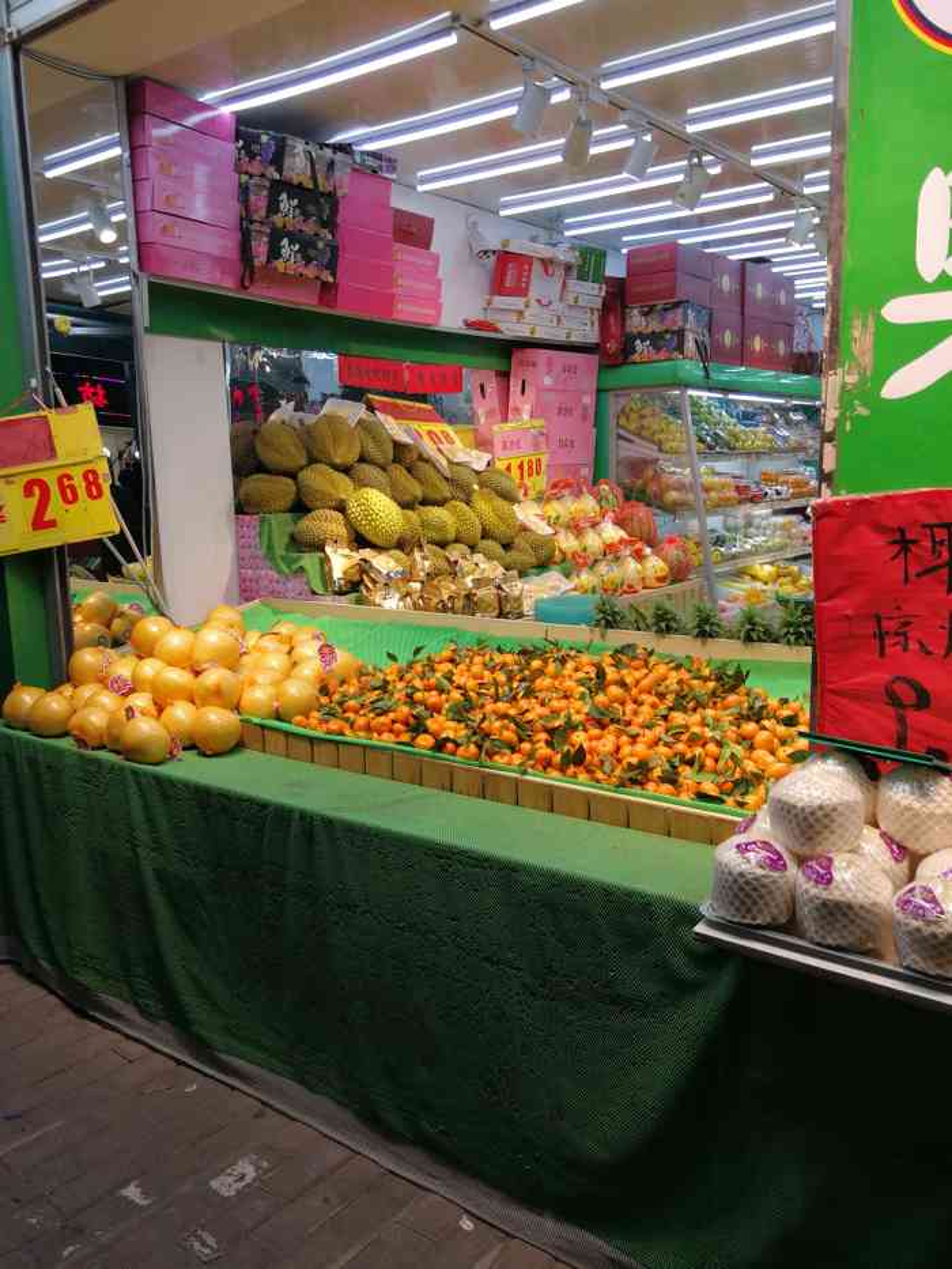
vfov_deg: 65.3
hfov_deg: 51.4
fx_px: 990
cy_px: 634
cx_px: 476
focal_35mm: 27
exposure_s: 1/50
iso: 50
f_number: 2.2
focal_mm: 3.95
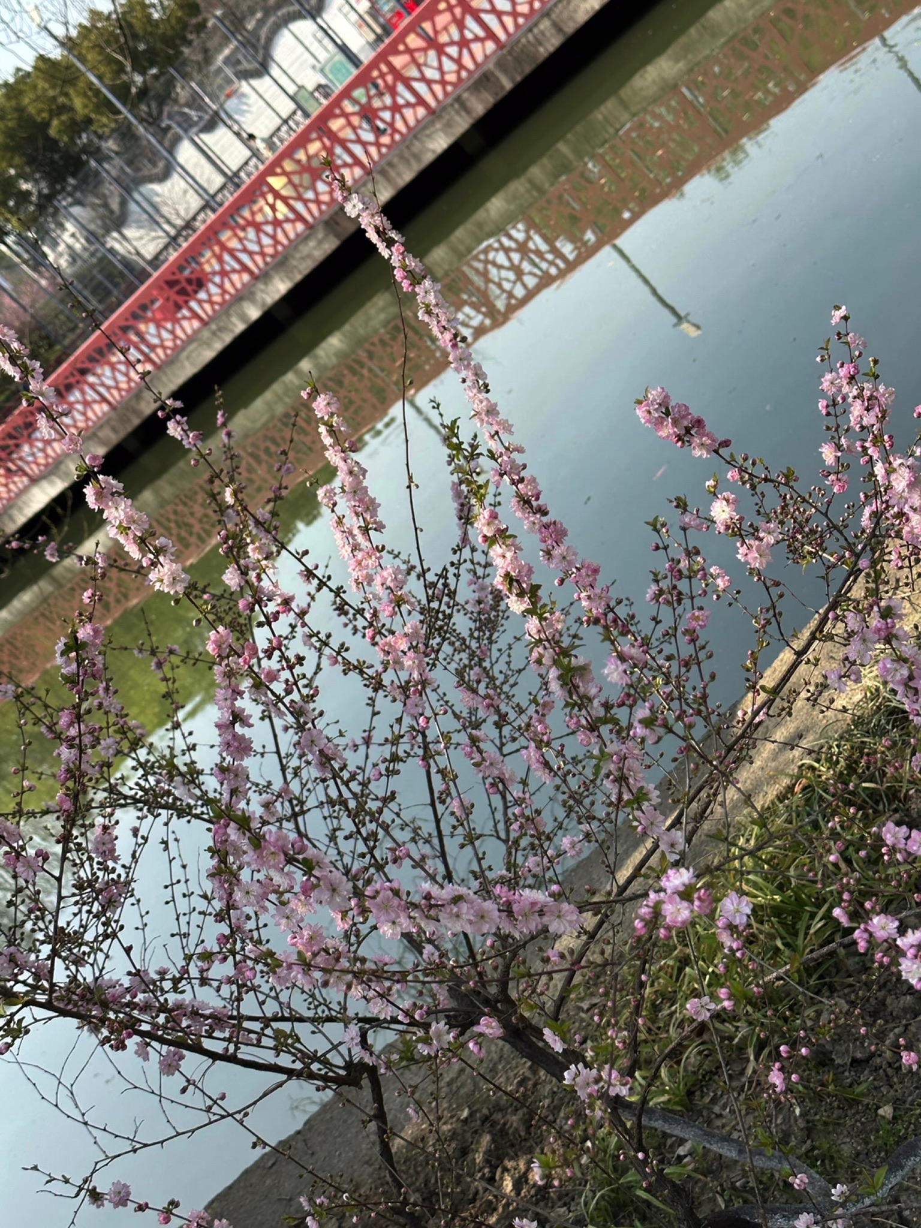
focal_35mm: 48
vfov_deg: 39.7
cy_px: 614
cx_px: 460
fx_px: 1703
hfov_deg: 30.3
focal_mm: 6.86
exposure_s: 1/1783
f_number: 1.78
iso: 64
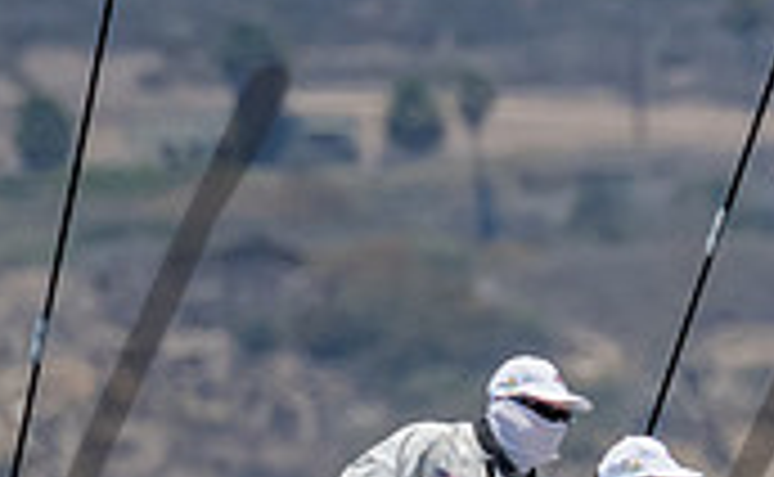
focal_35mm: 3337
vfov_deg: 0.4
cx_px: 2198
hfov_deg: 0.6
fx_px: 70116
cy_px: 951
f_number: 5.6
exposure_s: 1/2000
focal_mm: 400
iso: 320
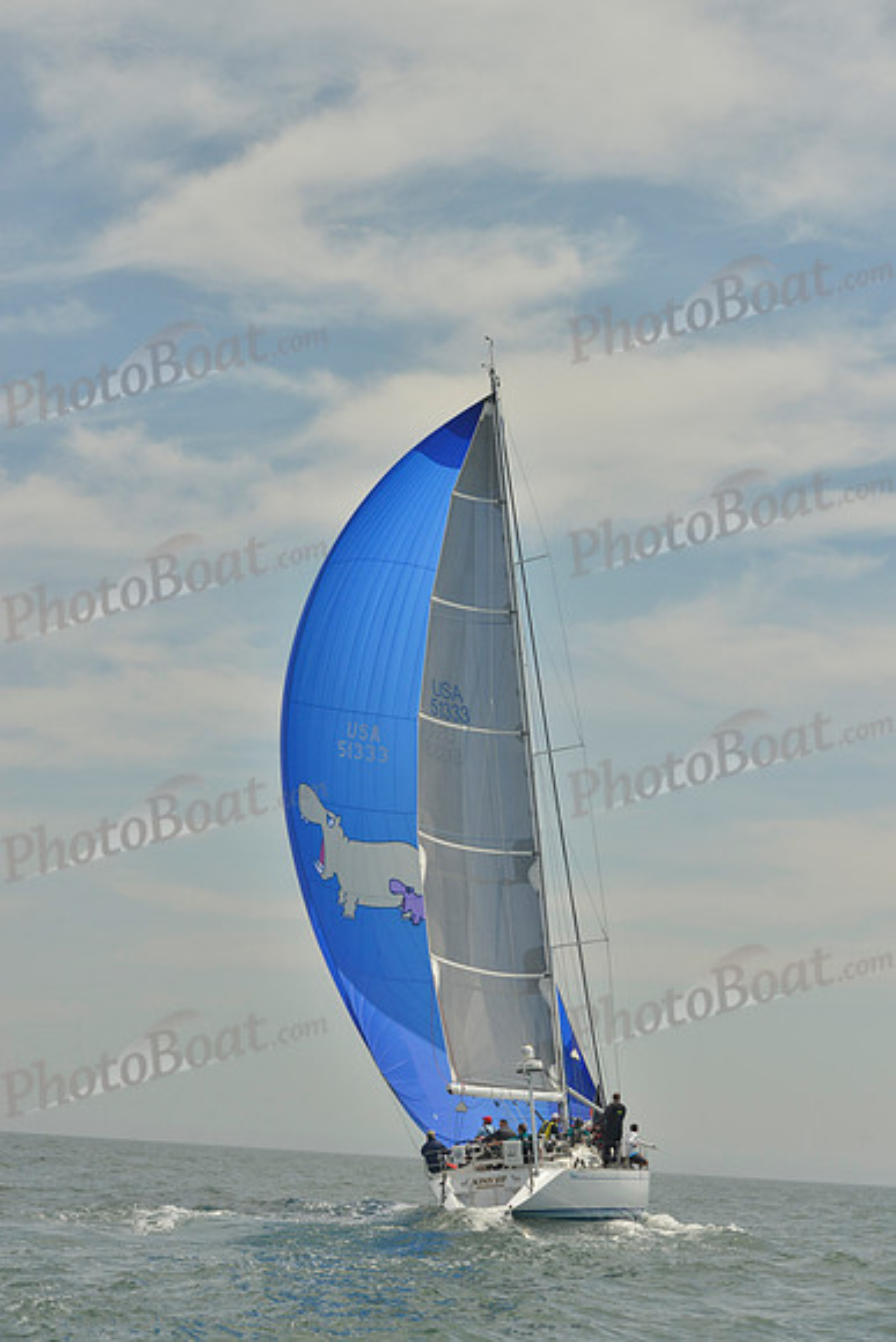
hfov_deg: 19.5
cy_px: 671
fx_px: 2612
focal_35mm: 70
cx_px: 448
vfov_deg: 28.8
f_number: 10
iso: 280
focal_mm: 70
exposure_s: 1/1250
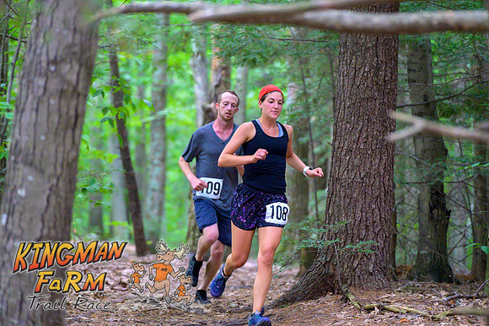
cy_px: 163
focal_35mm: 200
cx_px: 244
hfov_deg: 10.3
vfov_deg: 6.9
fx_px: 2715
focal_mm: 200
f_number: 4
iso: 8000
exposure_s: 1/200
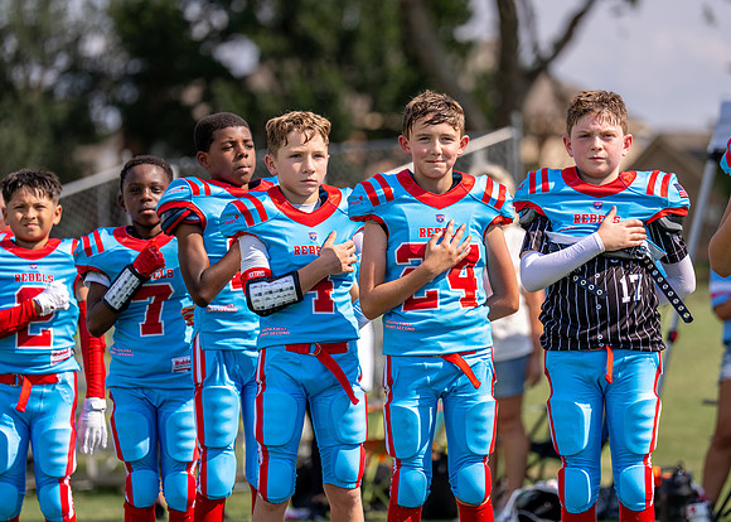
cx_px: 418
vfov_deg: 8.2
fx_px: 3638
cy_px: 264
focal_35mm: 175
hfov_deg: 11.5
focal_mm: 151
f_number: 2.8
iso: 100
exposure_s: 1/2000
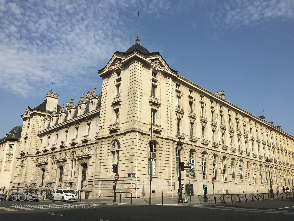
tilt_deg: +16.2
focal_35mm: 29
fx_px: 246
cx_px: 147
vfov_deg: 48.2
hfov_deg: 61.7
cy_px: 110
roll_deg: -2.6
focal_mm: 4.15
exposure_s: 1/3300
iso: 32
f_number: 2.2
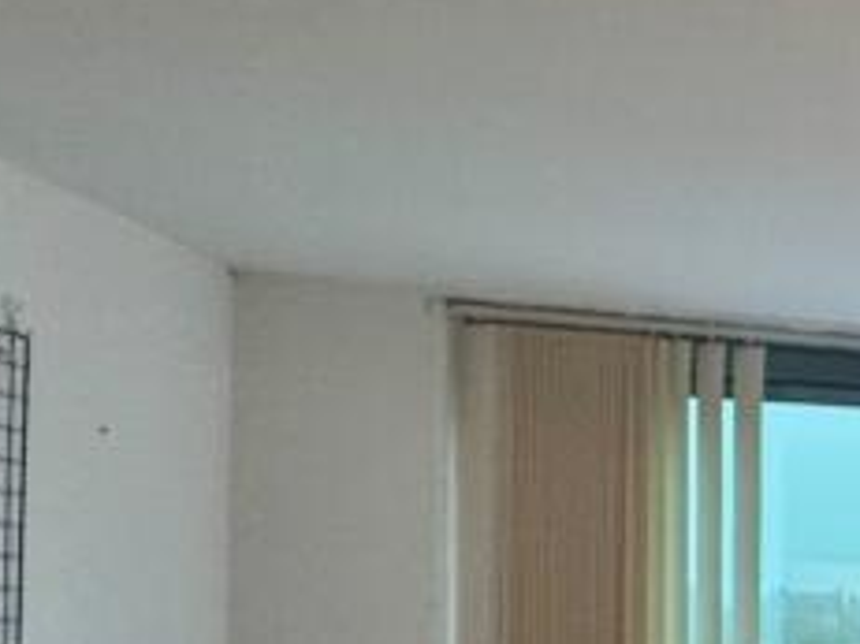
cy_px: 633
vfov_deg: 22.8
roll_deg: -0.9
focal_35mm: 62
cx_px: 1787
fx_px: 1540
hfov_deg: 18.2
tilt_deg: -0.2
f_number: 2.2
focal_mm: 2.22
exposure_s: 1/50
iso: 160
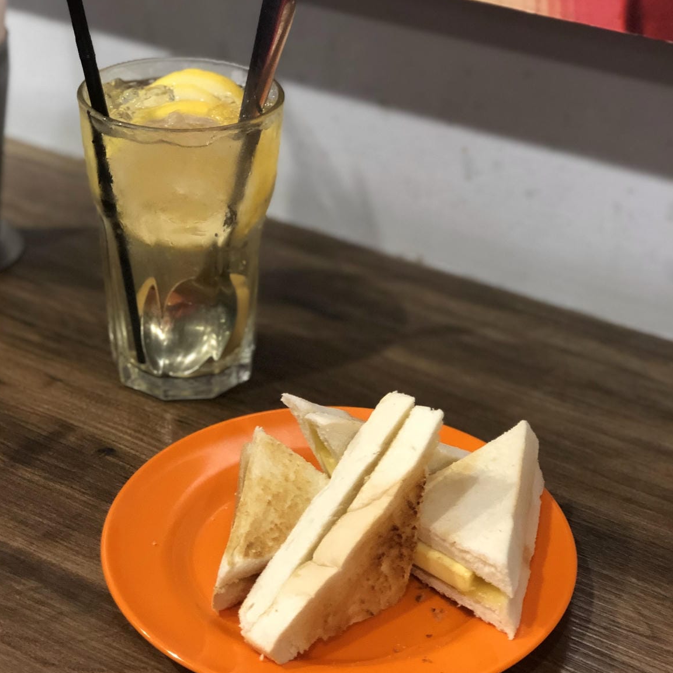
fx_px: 1540
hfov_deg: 24.7
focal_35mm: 70
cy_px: 304
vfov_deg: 24.6
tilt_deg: -29.3
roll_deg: -2.5
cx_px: 326
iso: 250
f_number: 2.8
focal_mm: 6.6
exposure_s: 1/30
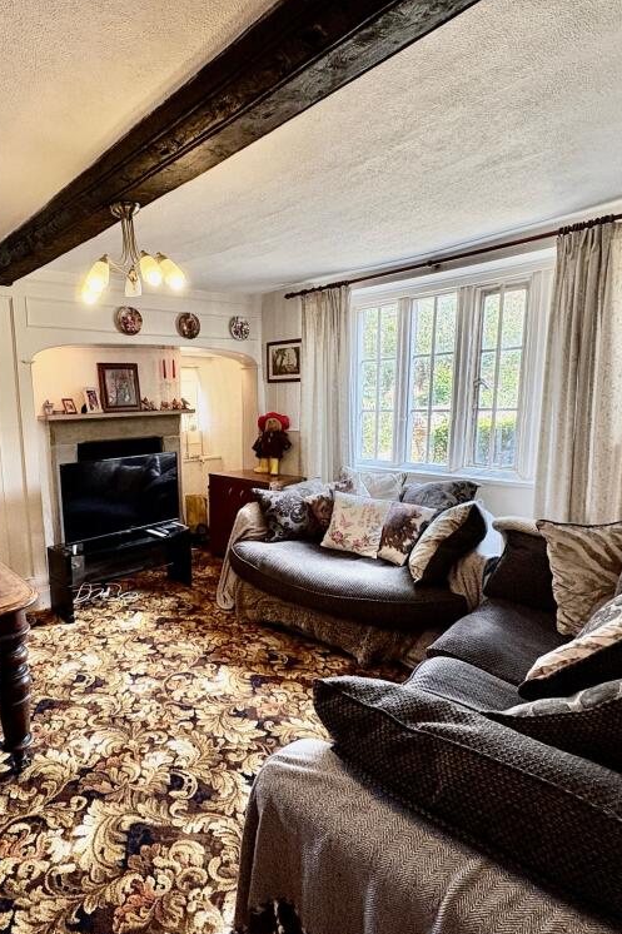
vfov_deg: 84.0
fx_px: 519
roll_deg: +1.7
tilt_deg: -7.5
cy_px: 472
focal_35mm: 20
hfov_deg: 60.8
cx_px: 222
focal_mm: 2.22
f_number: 2.2
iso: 200
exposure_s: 1/100
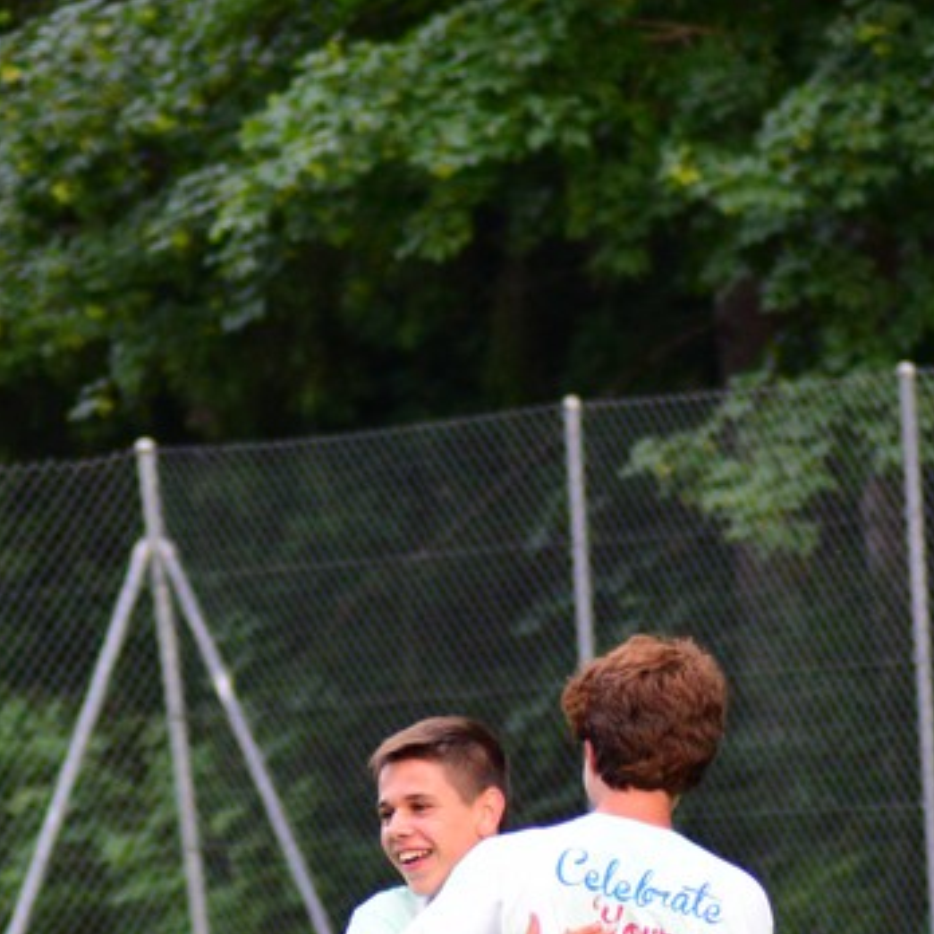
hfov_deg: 4.4
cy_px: 909
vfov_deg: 4.4
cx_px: 553
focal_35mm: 394
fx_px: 12035
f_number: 4
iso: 2200
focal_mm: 105
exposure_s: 1/800
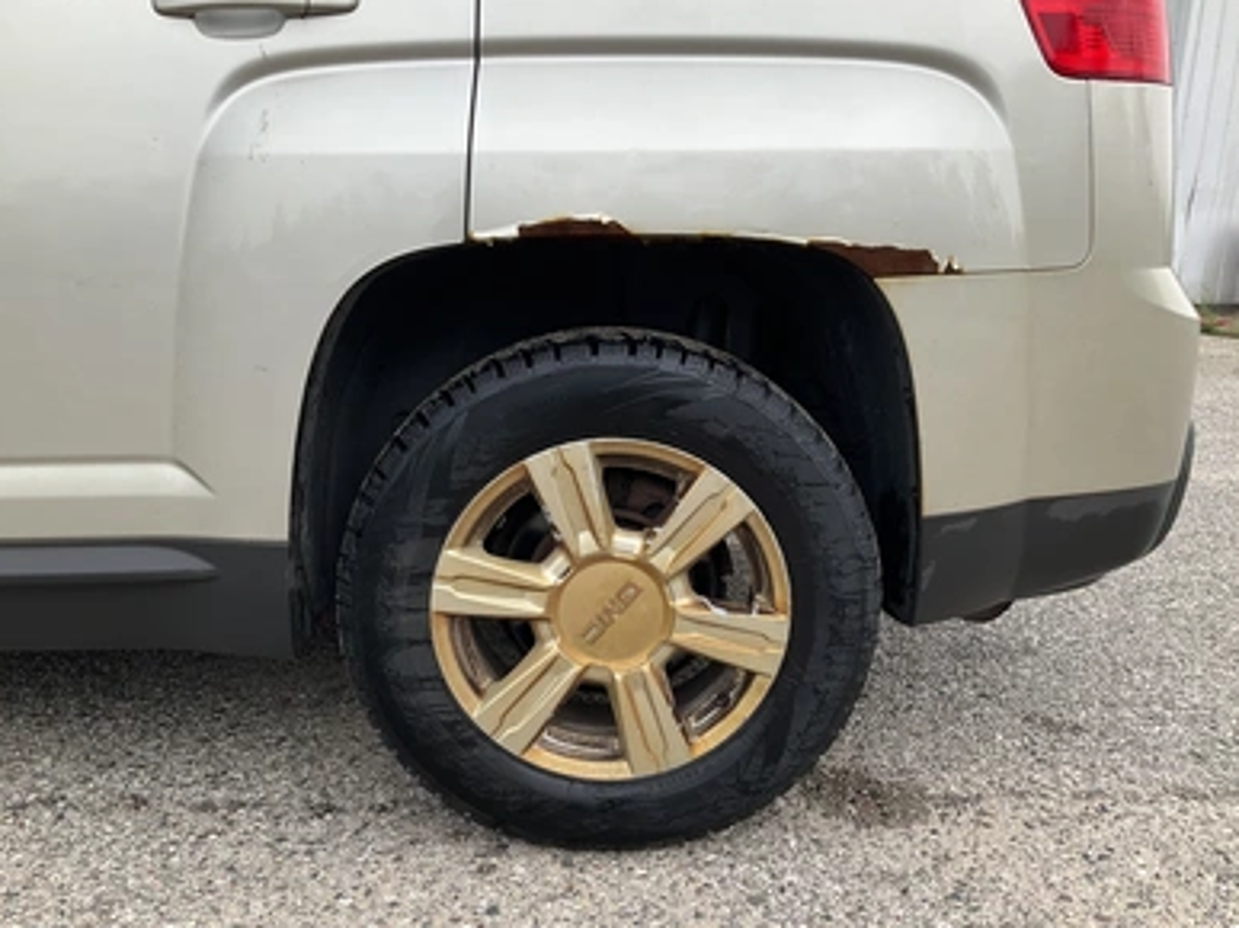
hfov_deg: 60.0
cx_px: 621
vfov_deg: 46.8
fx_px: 1073
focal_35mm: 30
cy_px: 474
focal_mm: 3
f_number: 1.8
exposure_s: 1/642
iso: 25
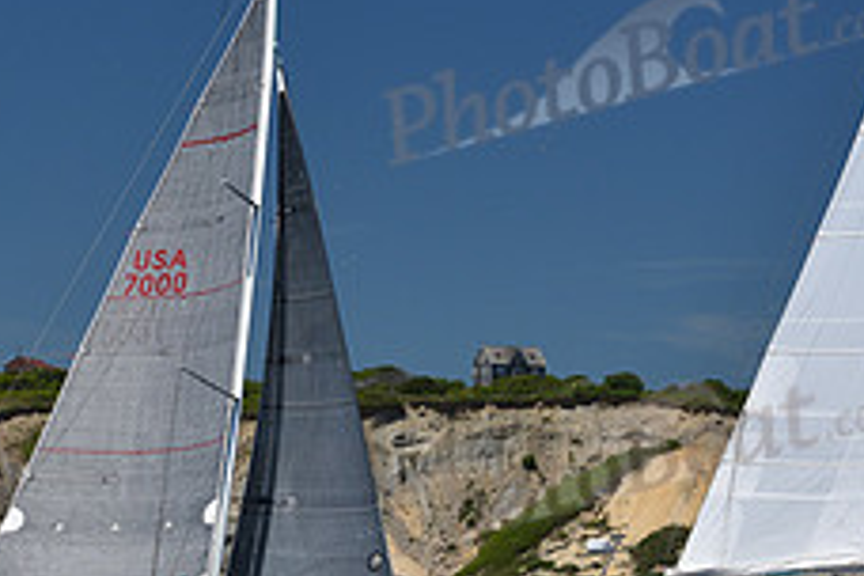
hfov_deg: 11.5
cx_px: 189
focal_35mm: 178
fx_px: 4272
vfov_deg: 7.7
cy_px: 316
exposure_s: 1/800
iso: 250
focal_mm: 70
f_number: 7.1
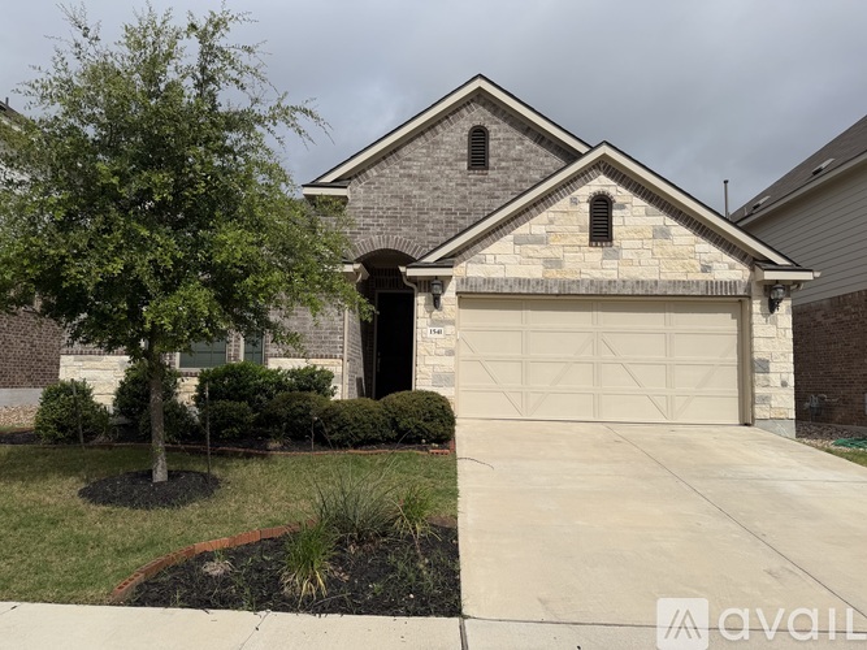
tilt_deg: +5.6
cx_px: 434
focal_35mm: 24
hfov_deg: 71.6
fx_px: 601
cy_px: 325
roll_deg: -1.3
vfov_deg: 56.8
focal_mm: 6.76
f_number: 1.78
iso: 80
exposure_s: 1/14286
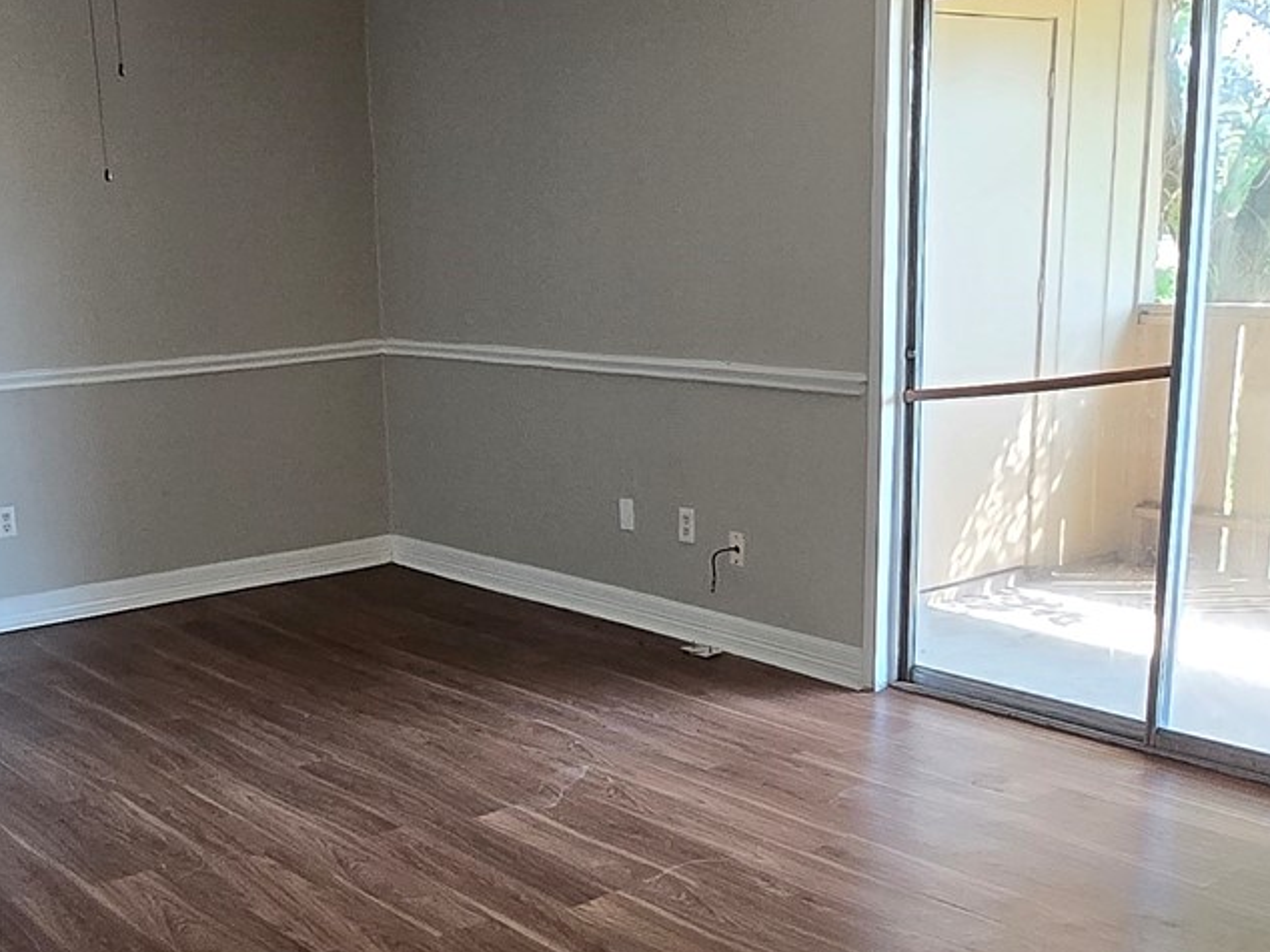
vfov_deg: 33.9
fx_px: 1540
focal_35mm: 42
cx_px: 539
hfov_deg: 44.7
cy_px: 661
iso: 200
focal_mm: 1.7
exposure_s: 1/100
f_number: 2.2
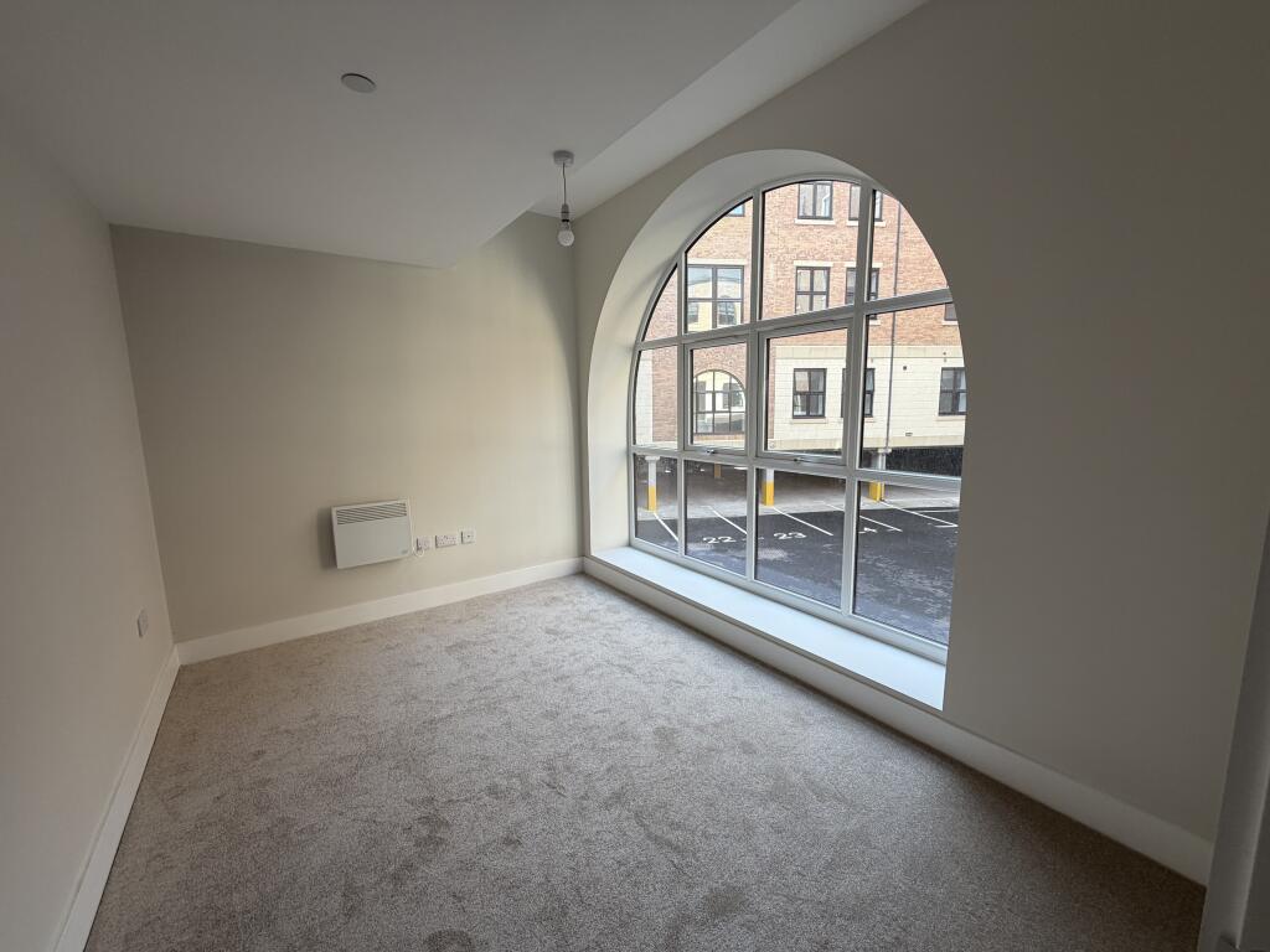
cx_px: 635
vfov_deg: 85.7
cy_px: 476
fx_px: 514
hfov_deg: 102.1
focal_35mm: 14
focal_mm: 2.22
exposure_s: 1/121
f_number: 2.2
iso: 80
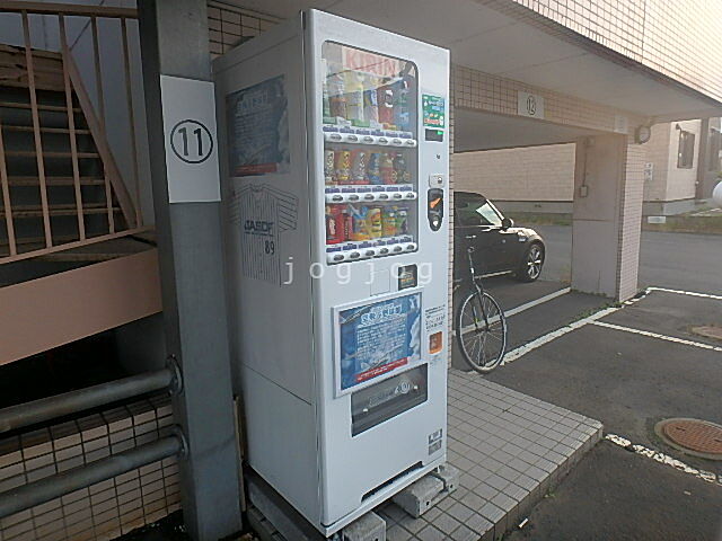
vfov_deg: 63.4
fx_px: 438
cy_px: 270
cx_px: 361
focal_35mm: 21
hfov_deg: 79.0
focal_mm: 3.7
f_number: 3.5
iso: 125
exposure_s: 1/80
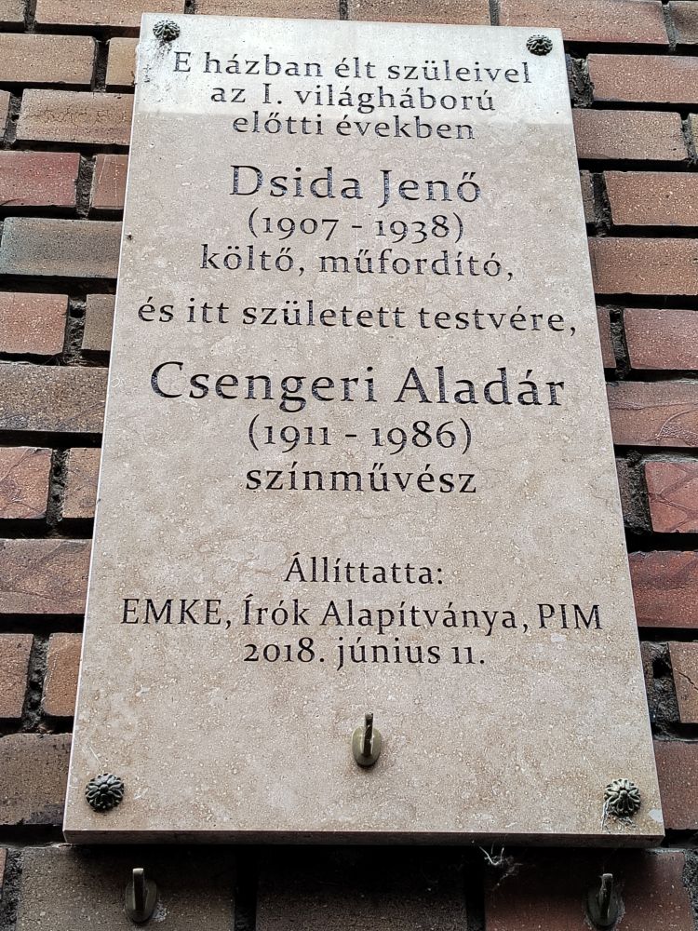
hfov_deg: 26.1
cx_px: 349
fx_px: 1506
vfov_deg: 34.3
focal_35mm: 56
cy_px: 466
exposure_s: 1/100
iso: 184
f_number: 1.75
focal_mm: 5.25
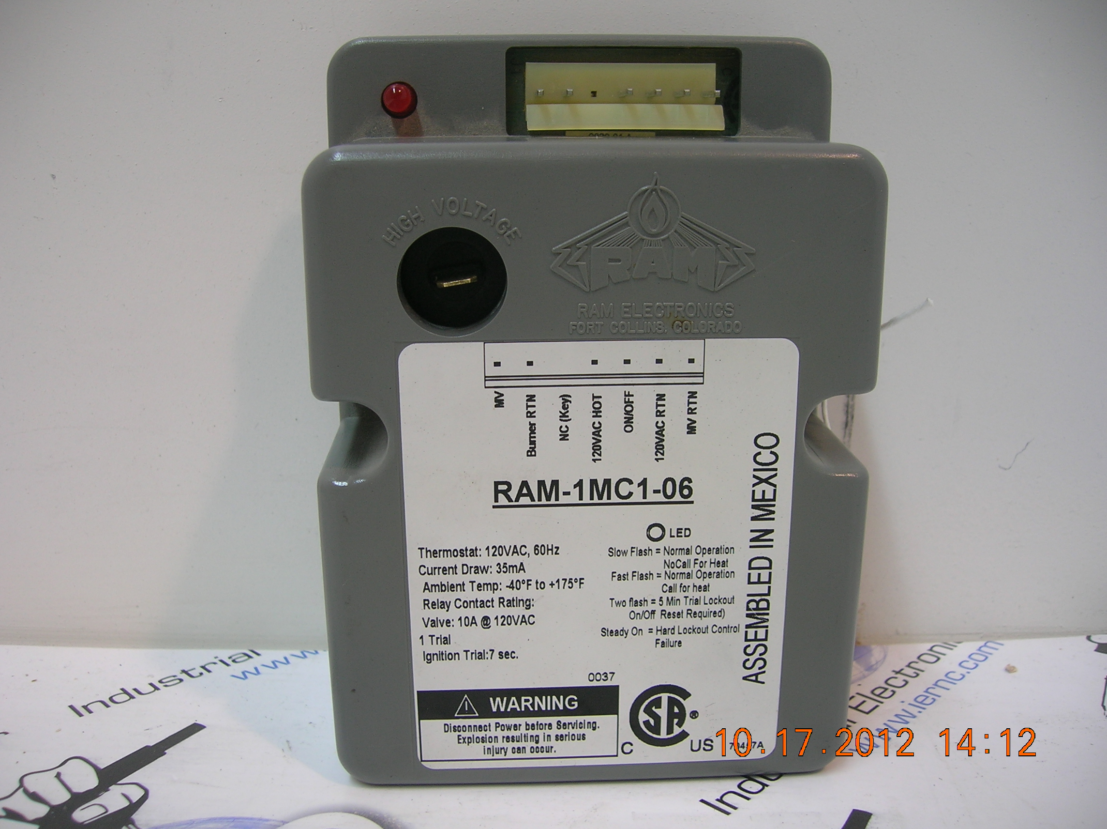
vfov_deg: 41.7
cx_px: 554
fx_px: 1086
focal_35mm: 34
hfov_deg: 54.0
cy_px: 414
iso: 50
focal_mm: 5.7
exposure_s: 1/4.6
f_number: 2.9
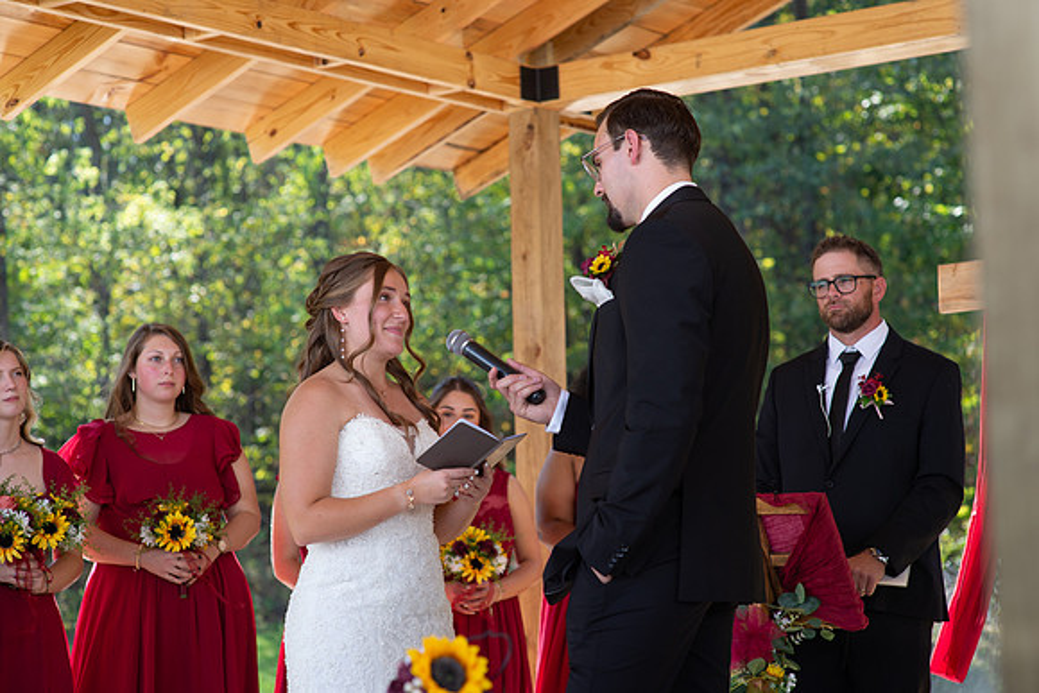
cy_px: 346
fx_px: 2454
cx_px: 520
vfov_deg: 16.1
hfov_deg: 23.9
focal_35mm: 85
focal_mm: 85
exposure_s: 1/400
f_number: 4.5
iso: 400
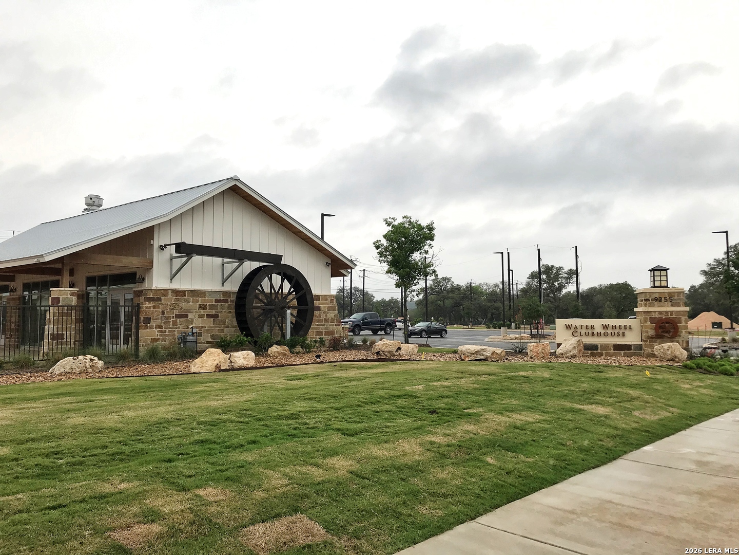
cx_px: 370
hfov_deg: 63.4
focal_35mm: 28
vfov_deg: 49.7
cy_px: 278
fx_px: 598
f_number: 1.8
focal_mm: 3.99
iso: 20
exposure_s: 1/1350
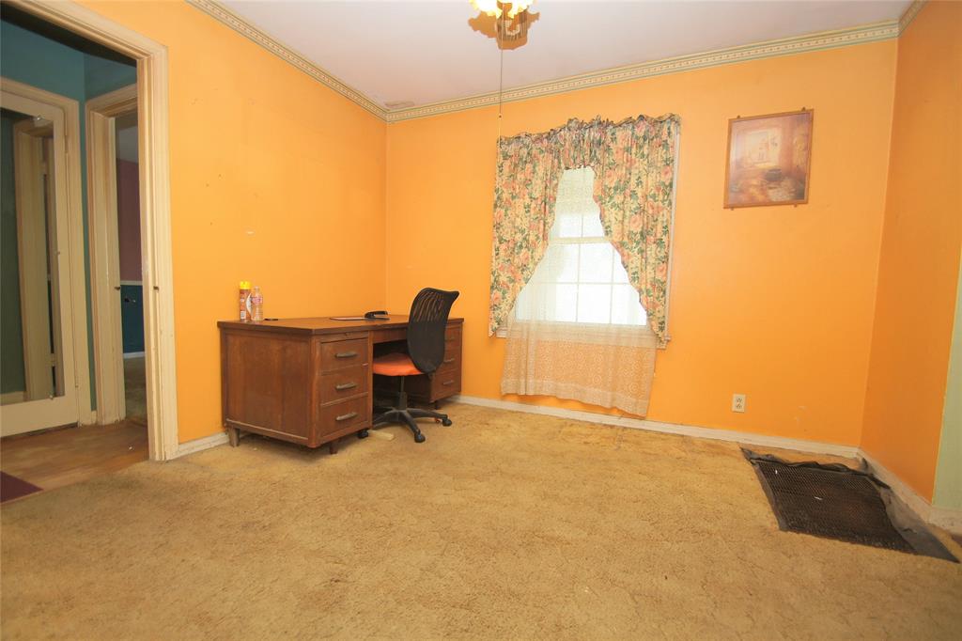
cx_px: 481
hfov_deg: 100.4
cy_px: 320
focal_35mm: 15
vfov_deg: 77.3
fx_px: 401
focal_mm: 10
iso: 320
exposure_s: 1/60
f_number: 3.5
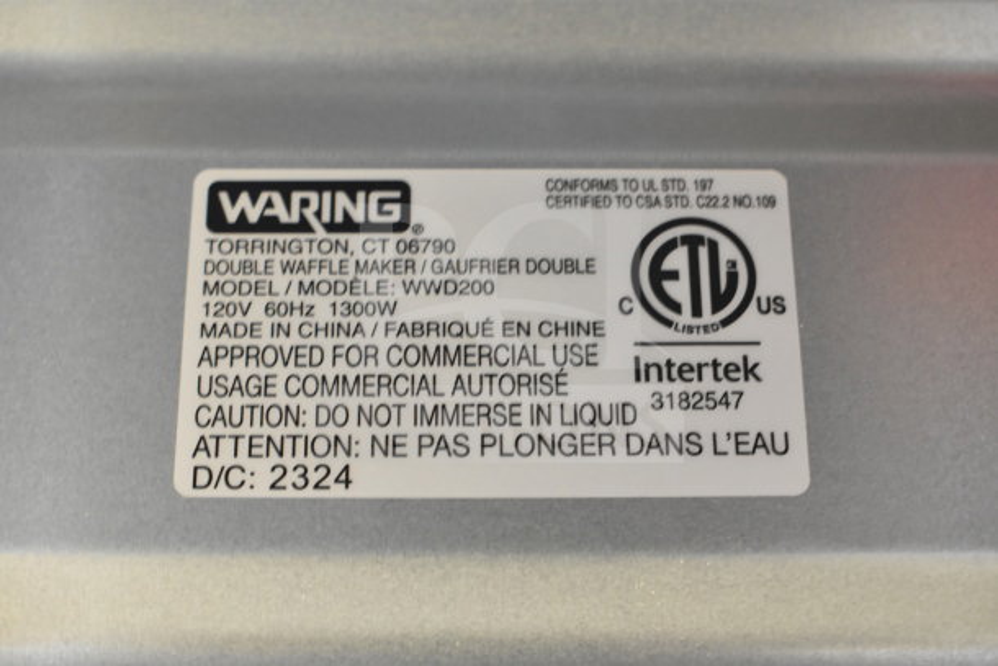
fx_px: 1497
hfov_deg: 36.9
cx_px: 499
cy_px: 333
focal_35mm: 54
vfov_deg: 25.1
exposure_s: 1/60
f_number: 4.8
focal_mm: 36
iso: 2800
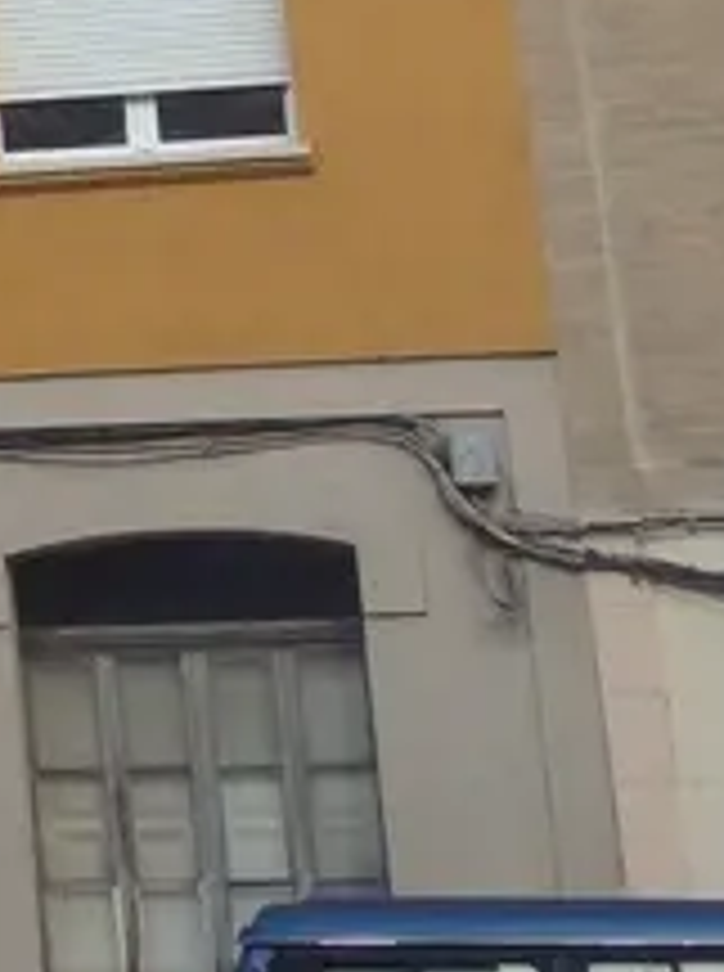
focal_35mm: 122
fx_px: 3416
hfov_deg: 11.4
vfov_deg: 15.4
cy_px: -284
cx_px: -474
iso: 32
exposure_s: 1/302
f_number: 2.4
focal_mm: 3.3
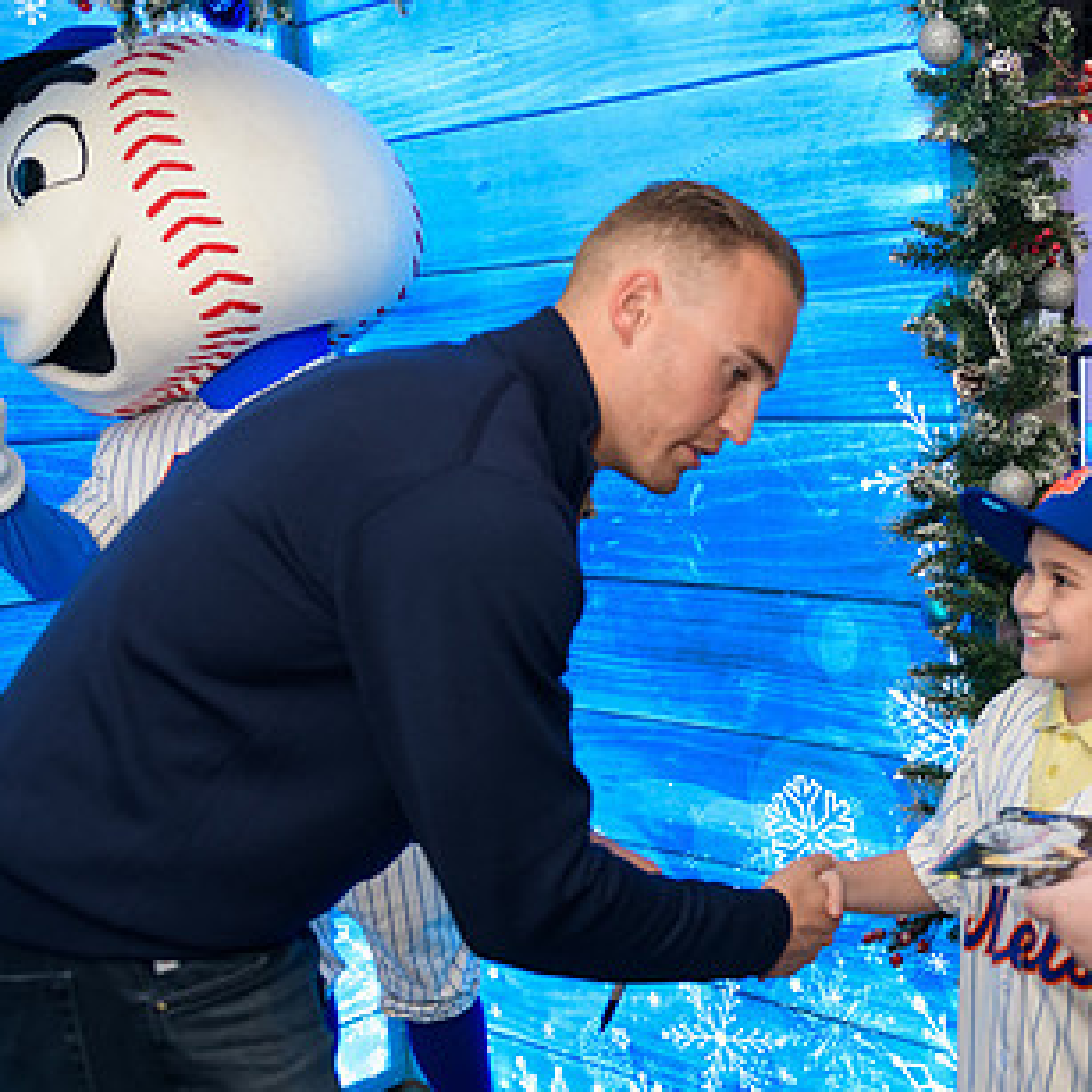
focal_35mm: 45
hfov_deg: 35.8
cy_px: 653
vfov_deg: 37.4
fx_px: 1606
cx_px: 939
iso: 400
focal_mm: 28
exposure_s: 1/125
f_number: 3.2
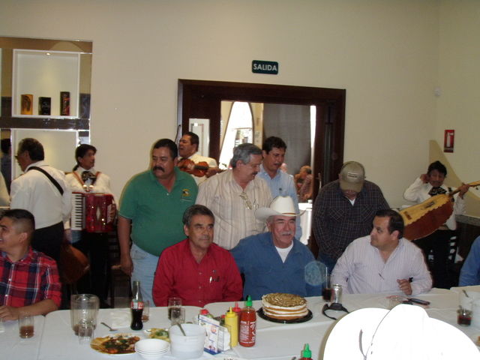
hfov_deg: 49.0
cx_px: 240
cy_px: 180
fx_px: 527
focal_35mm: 38
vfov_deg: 37.7
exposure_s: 1/30
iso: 320
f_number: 3.5
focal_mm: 6.7
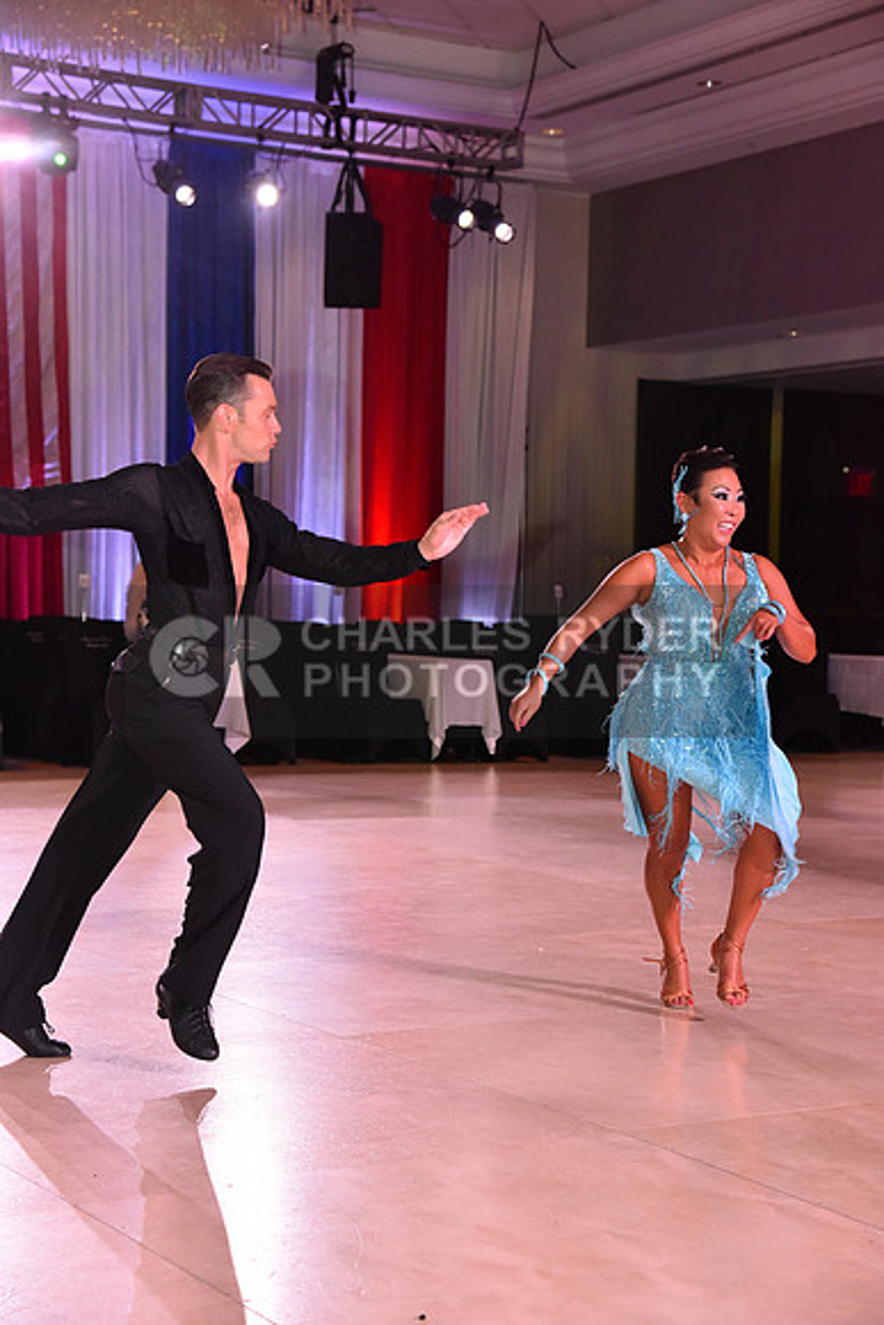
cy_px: 662
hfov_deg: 20.9
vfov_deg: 31.0
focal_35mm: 65
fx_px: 2393
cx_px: 442
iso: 2500
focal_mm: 65
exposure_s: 1/320
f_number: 6.3
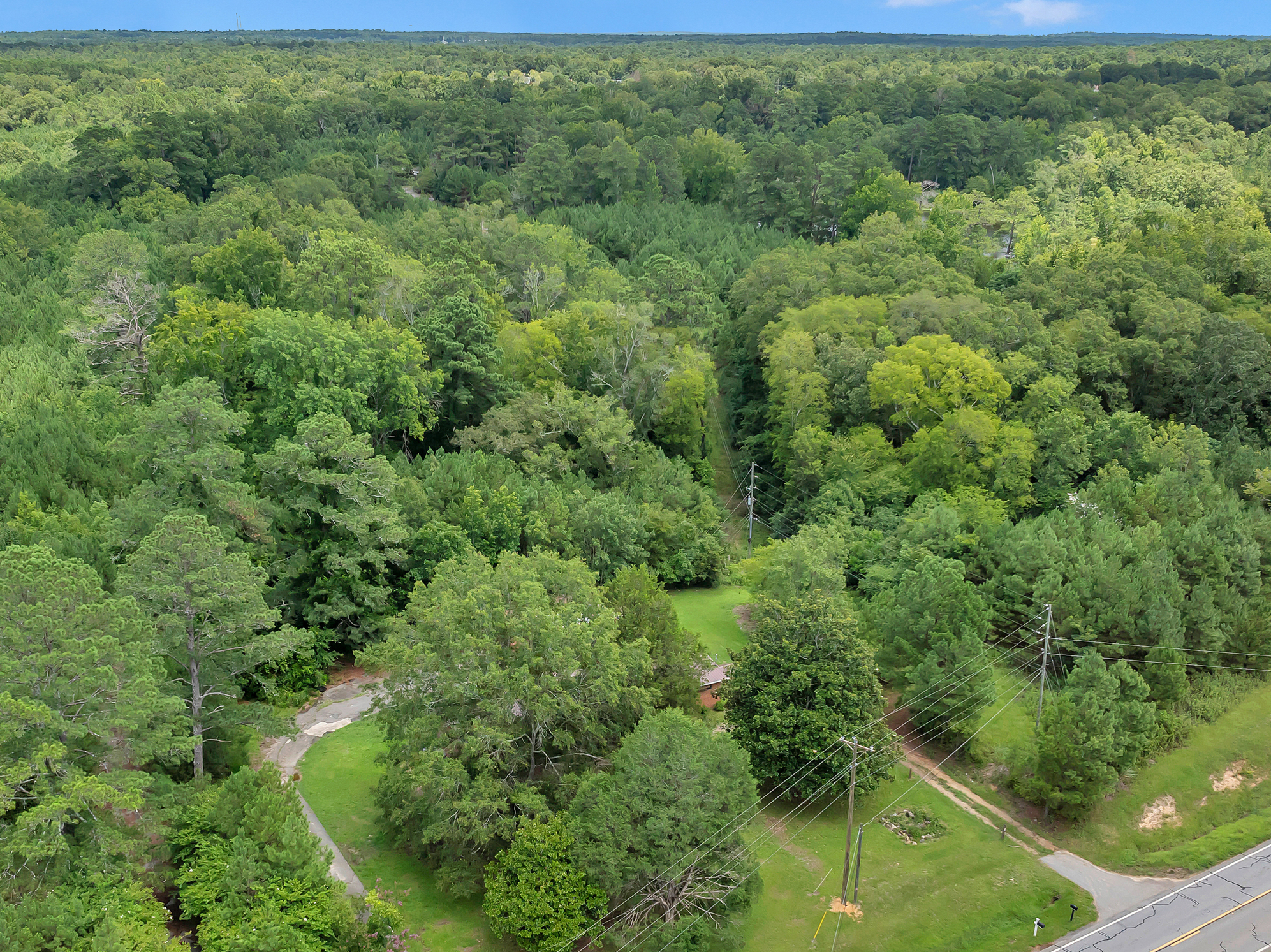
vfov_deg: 38.0
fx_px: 1358
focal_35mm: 37
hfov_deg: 49.9
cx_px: 522
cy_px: 671
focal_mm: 12.29
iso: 100
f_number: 5
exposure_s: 1/80
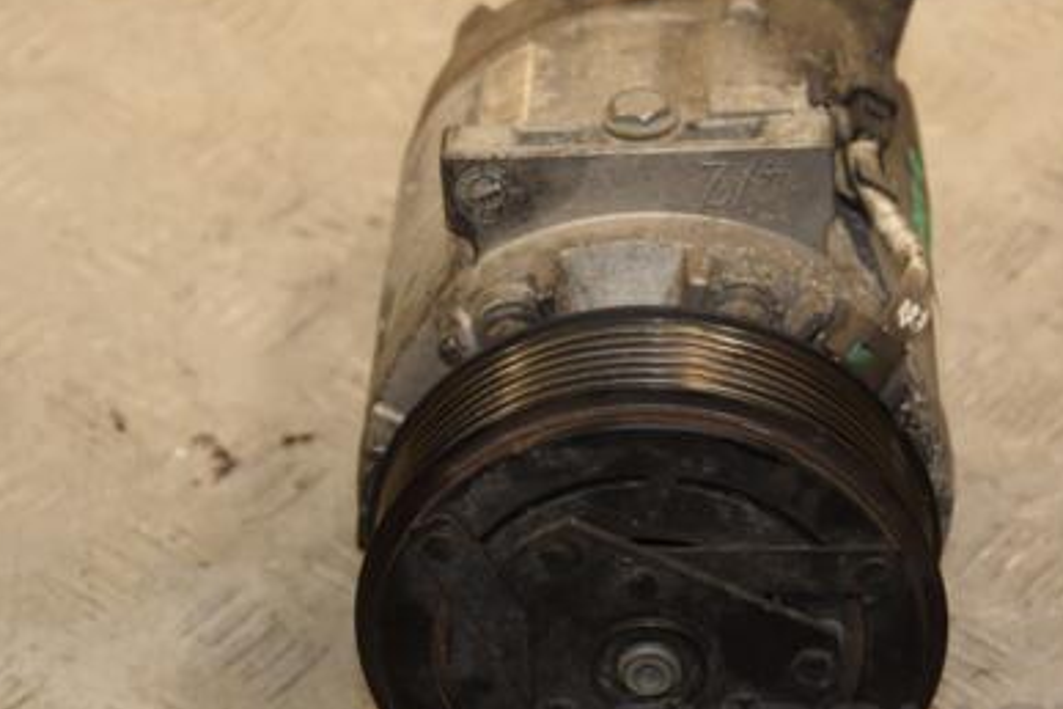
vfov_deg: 11.3
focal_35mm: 121
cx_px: 560
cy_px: 379
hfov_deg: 16.9
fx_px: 3573
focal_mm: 52
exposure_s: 1/200
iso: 800
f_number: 5.6
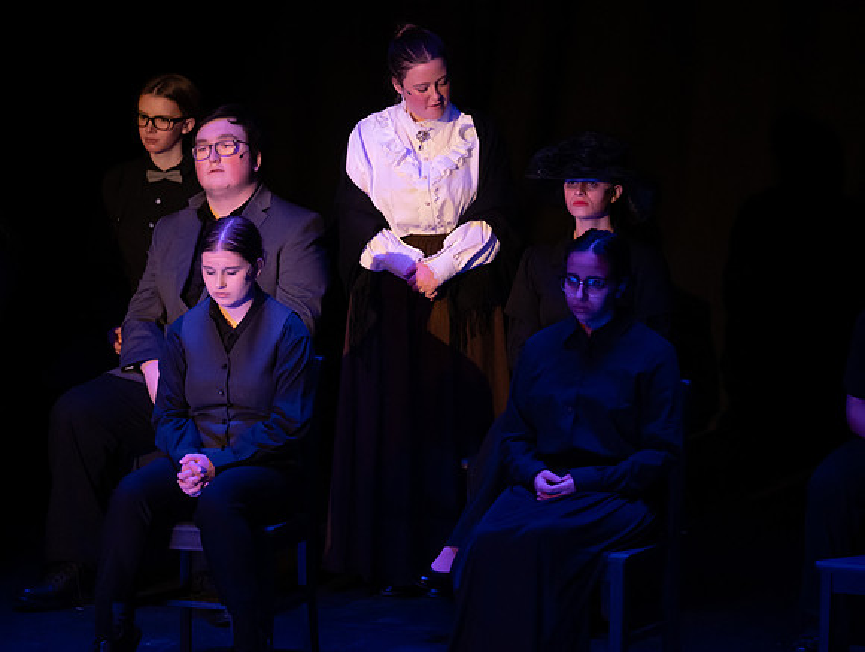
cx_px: 455
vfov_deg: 4.3
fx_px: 8591
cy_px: 236
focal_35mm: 343
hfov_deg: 5.8
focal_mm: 200
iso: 3200
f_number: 2.8
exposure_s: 1/320
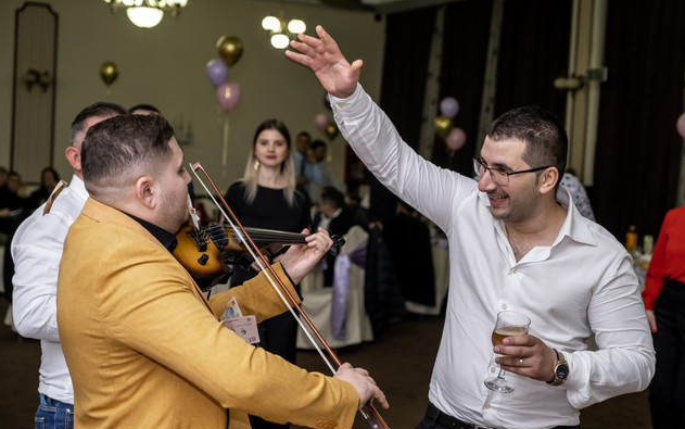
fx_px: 1158
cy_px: 213
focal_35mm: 62
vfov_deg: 21.0
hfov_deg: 33.0
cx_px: 341
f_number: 2.8
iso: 1250
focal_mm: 40.1
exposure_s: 1/160
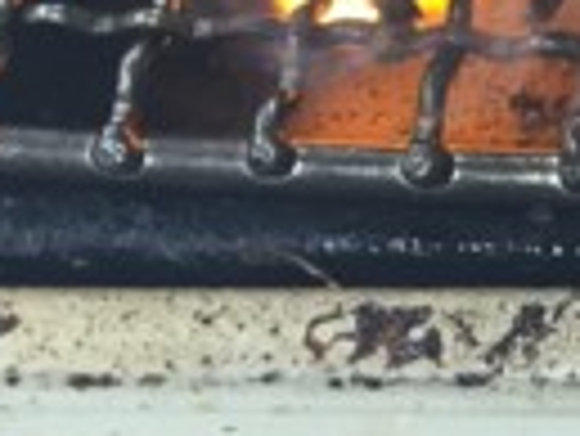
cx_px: 1115
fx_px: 2080
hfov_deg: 13.8
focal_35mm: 124
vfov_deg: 10.9
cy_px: -429
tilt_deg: -50.3
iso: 50
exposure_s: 1/30
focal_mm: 4.15
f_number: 2.2
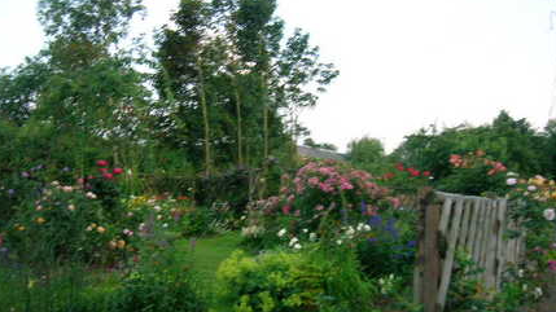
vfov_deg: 31.2
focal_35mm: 38
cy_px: 164
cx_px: 273
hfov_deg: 52.8
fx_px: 560
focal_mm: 5.7
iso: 50
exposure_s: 1/33
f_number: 2.9
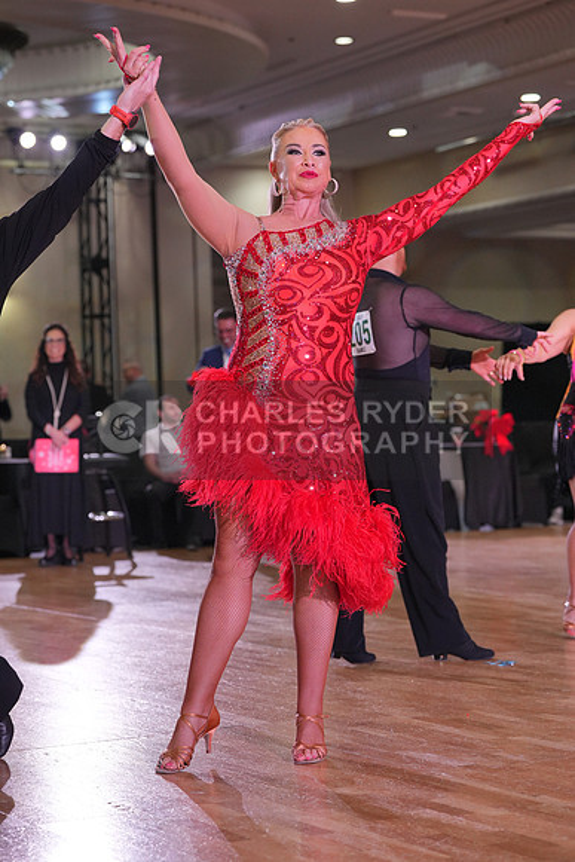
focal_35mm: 83
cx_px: 288
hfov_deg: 16.5
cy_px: 431
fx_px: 1987
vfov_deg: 24.5
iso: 2000
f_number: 4
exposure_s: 1/500
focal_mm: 83
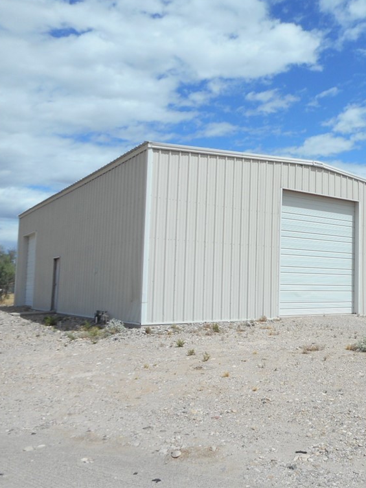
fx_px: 479
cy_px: 240
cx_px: 312
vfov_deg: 53.9
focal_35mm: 34
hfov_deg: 39.5
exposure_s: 1/200
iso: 80
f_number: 10.5
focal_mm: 4.5
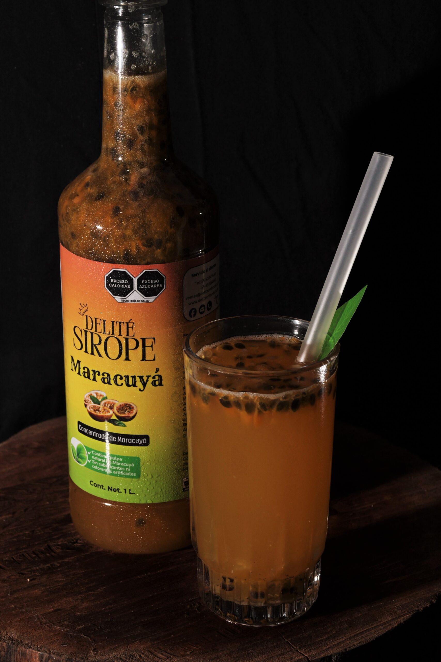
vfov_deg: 22.6
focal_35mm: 90
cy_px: 331
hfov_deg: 15.2
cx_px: 220
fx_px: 1653
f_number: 8
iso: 100
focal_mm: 45
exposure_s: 1/80
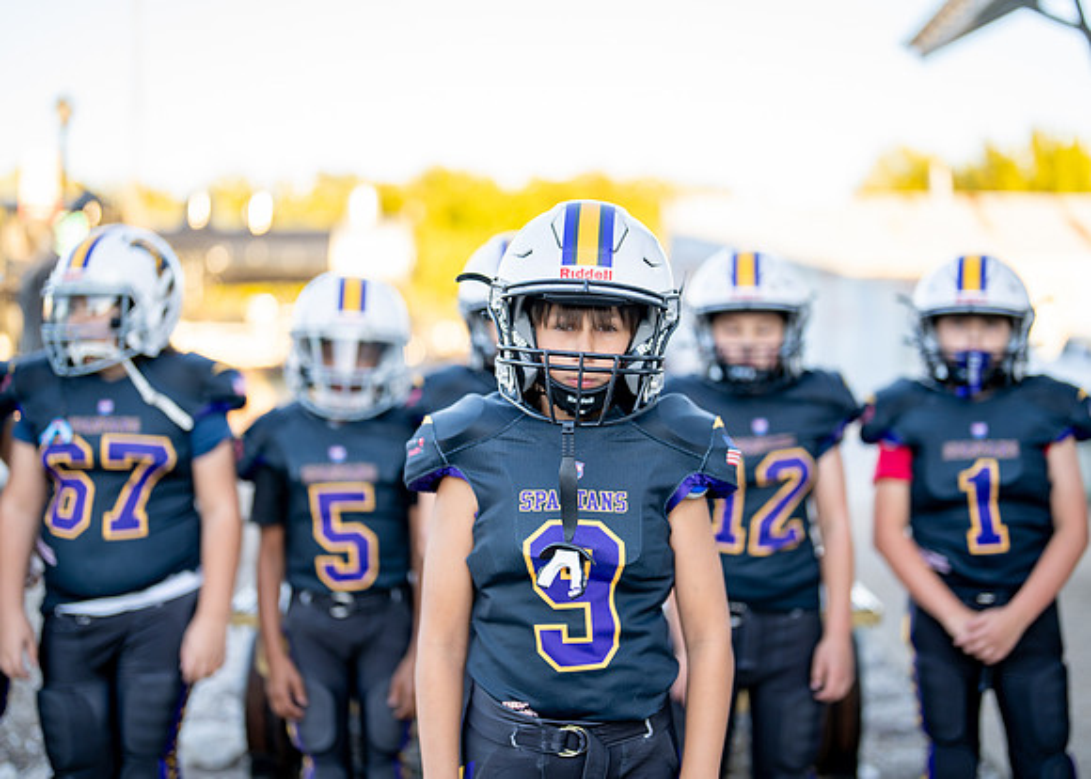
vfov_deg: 26.2
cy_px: 383
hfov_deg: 36.1
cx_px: 570
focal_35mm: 54
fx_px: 1674
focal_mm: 50
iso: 125
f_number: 1.2
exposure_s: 1/800
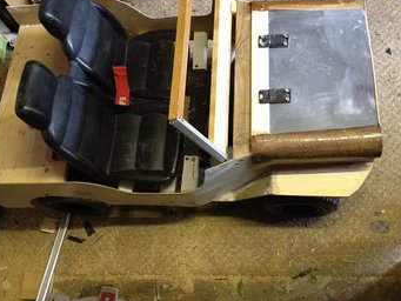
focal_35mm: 41
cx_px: 205
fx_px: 475
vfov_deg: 35.1
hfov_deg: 45.8
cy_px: 131
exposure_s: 1/20
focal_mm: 4.28
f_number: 2.4
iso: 320
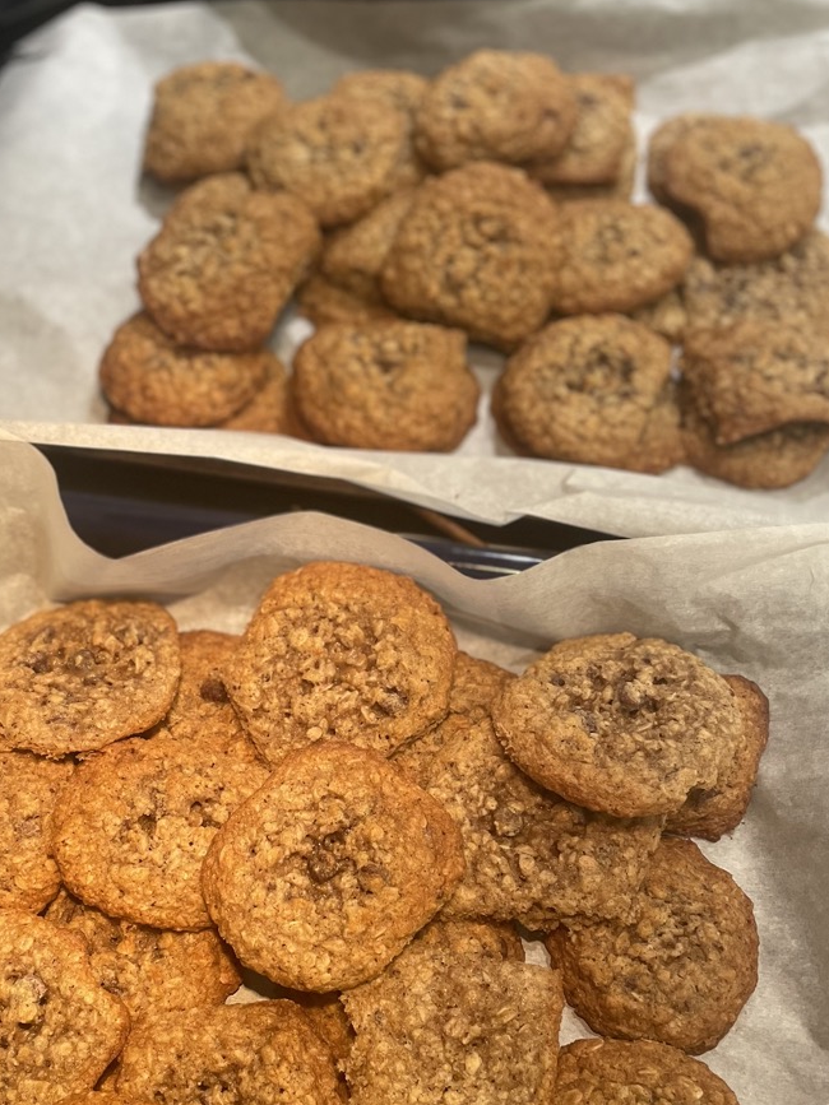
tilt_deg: -62.7
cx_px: 341
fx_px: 1150
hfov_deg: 39.5
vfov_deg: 50.5
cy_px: 730
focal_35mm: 36
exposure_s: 1/60
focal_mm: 4.2
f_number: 1.6
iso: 200
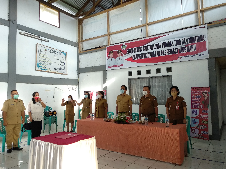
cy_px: 84
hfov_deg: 67.3
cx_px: 113
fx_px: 170
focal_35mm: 26
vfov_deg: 53.1
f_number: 2.2
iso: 400
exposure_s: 1/34
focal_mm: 3.81
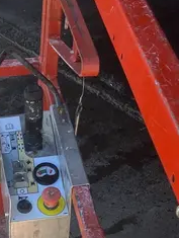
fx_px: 557
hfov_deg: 17.3
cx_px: -44
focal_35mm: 81
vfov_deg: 22.5
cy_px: 271
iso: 32
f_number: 1.8
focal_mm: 4.25
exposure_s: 1/2066
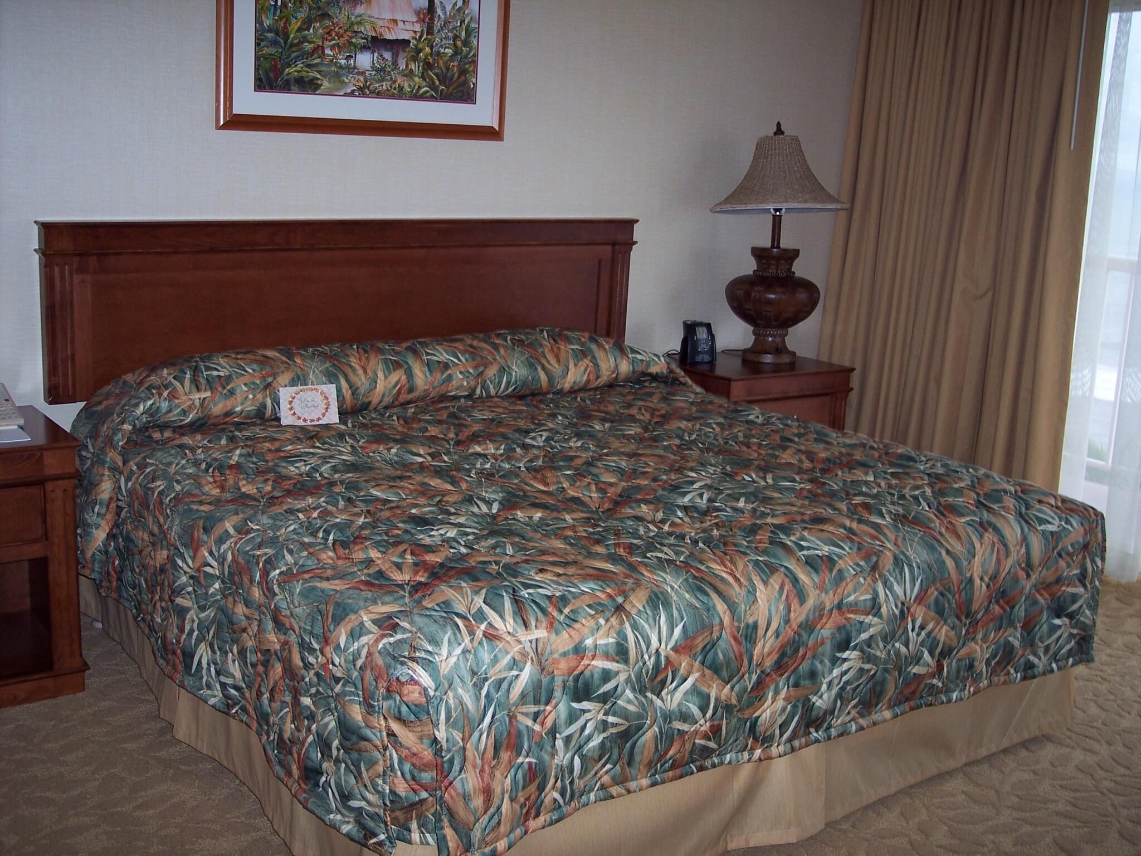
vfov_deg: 36.8
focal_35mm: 39
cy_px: 428
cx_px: 570
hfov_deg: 47.9
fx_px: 1286
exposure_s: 1/60
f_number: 2.8
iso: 100
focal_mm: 8
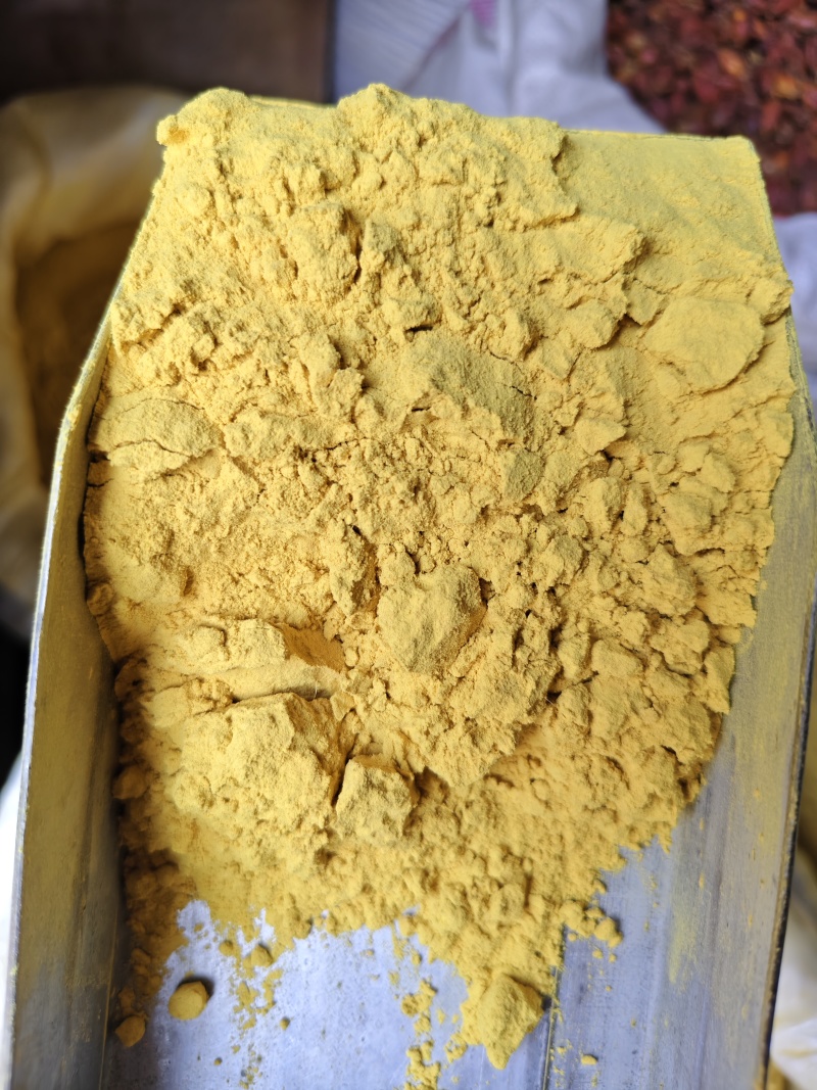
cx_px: 408
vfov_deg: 73.9
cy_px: 545
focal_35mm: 23
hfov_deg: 58.9
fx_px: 724
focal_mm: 5.56
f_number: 1.88
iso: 114
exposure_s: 1/100
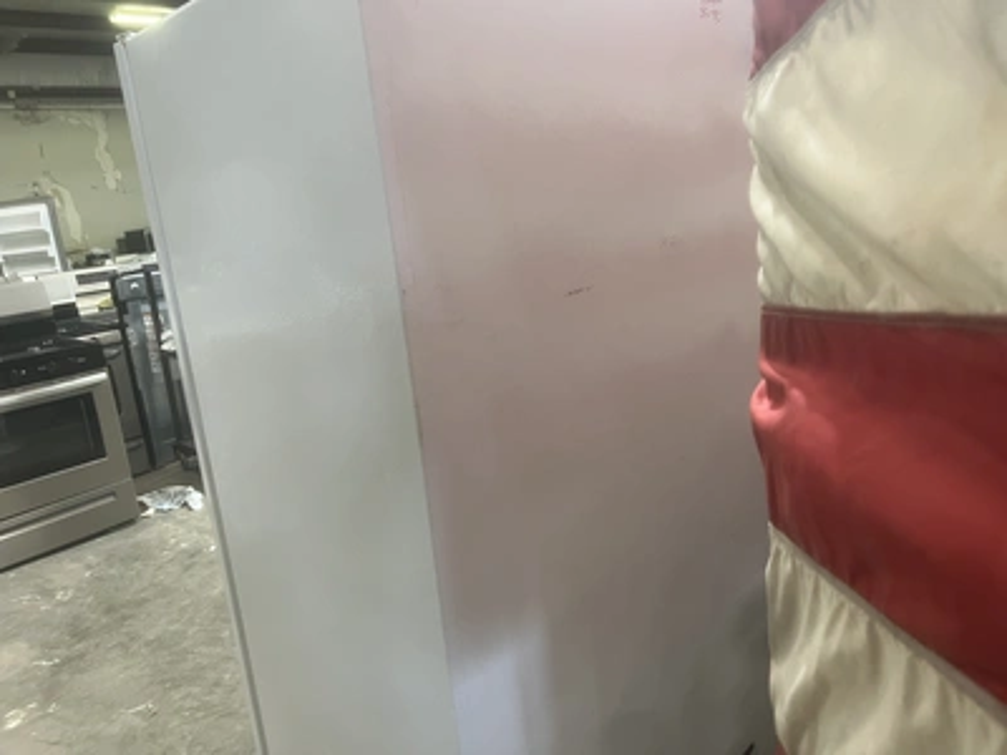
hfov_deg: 67.3
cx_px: 504
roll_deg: +6.5
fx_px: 756
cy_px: 378
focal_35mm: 26
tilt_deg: -12.0
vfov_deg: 53.1
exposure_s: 1/60
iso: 125
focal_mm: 5.1
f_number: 1.6
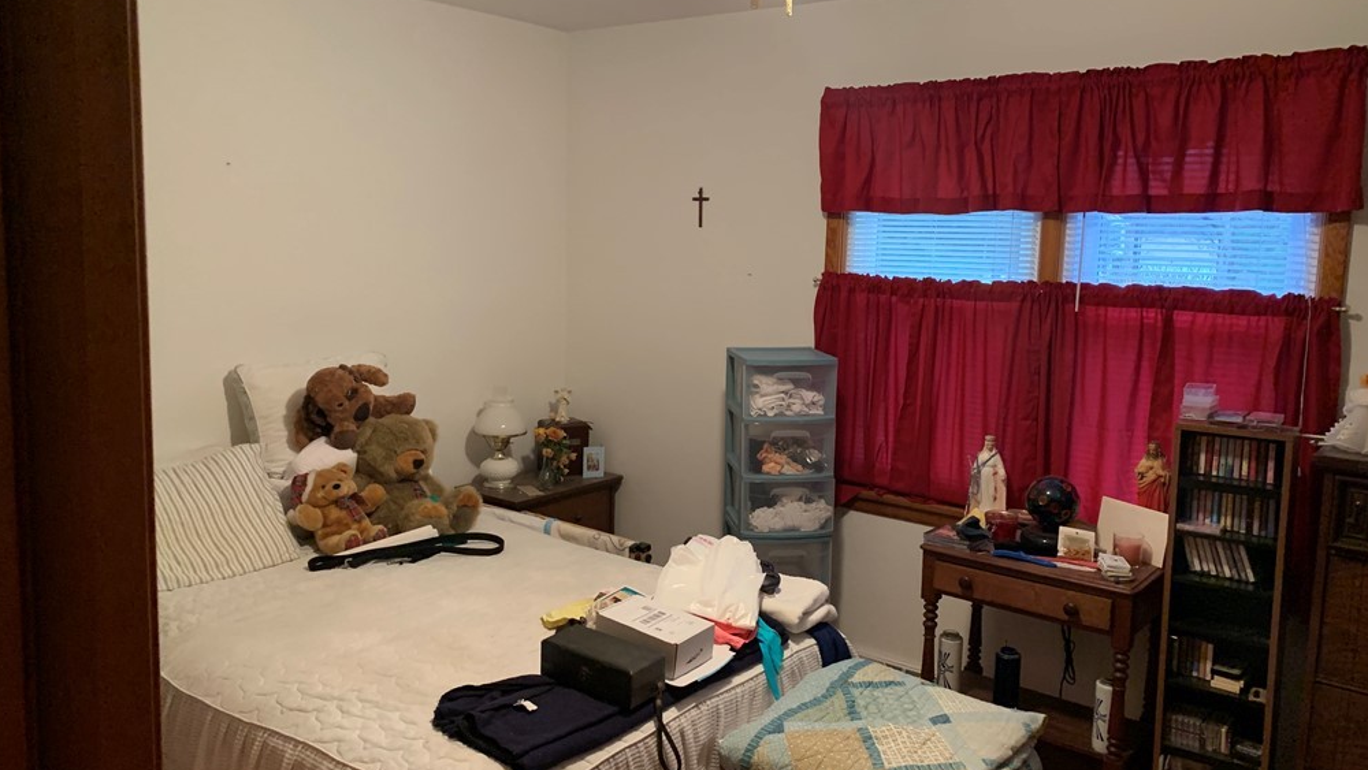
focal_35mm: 29
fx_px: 1052
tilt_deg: -9.7
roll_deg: -1.2
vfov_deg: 40.2
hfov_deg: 66.1
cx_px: 681
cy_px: 373
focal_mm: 4.25
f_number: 1.8
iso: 400
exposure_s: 1/40
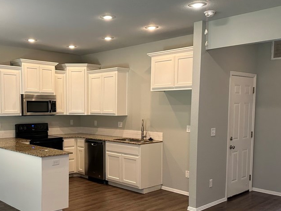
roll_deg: +0.0
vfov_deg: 36.5
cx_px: 91
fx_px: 317
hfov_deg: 47.0
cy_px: 137
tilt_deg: -6.2
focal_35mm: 39
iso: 200
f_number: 1.78
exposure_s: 1/120
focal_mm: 6.86
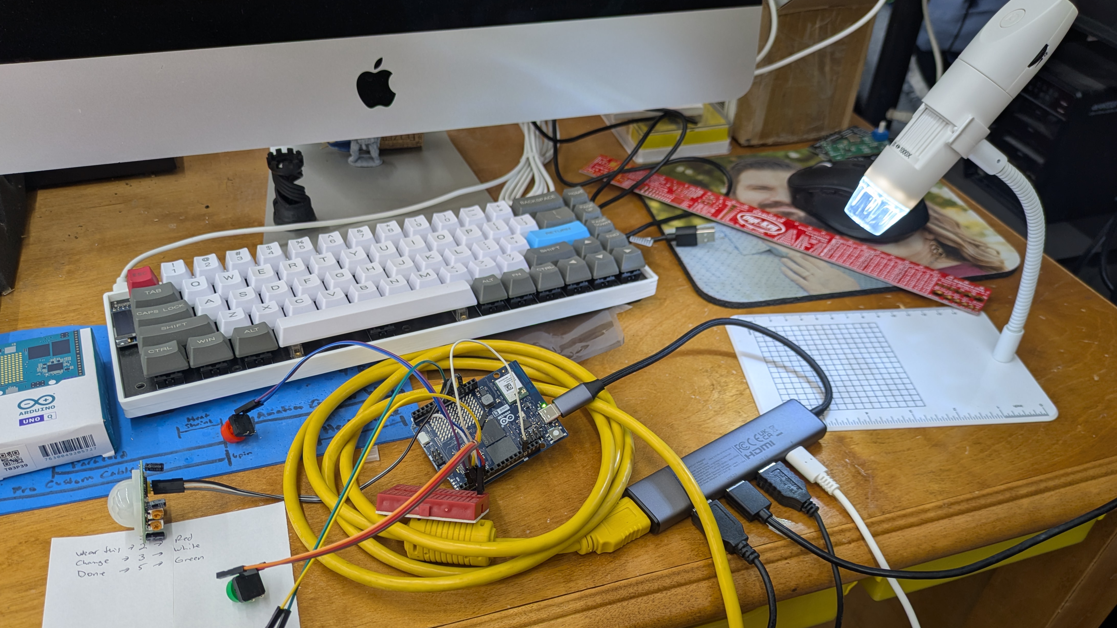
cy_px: 427
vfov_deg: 39.6
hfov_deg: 66.0
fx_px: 859
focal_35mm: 29
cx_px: 527
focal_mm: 5.43
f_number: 1.89
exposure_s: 1/40
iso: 59
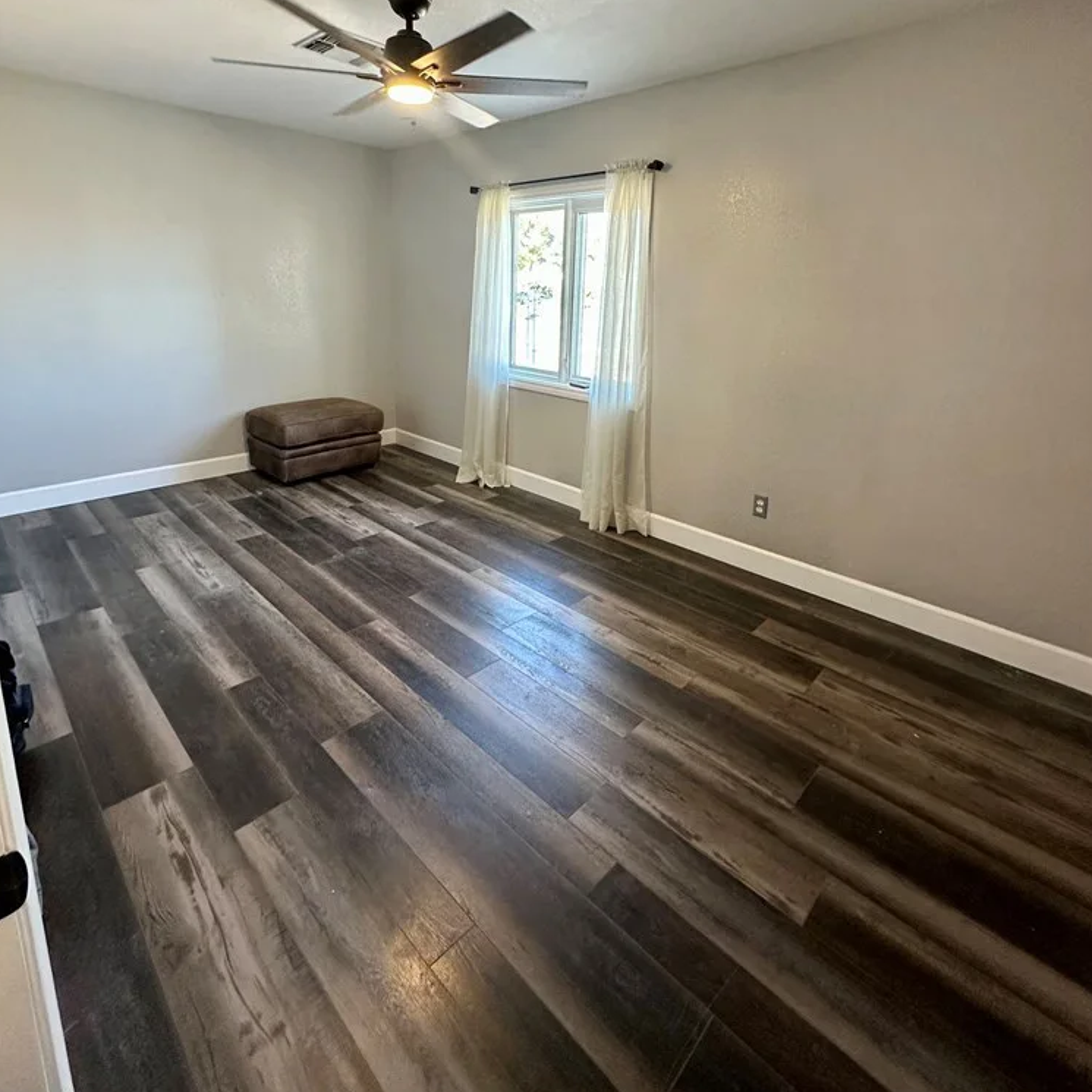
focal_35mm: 17
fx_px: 607
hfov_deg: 84.0
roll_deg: -3.4
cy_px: 415
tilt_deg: -11.1
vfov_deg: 82.5
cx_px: 544
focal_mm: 2.22
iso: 250
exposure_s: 1/120
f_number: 2.2
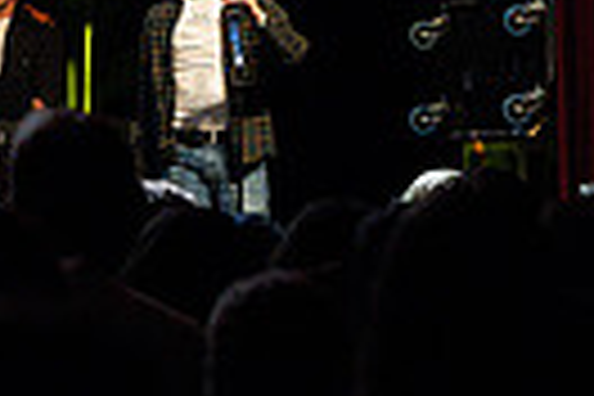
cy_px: -317
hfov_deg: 6.5
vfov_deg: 4.4
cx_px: -657
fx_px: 5065
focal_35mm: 307
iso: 6400
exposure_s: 1/500
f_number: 2.8
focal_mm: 70
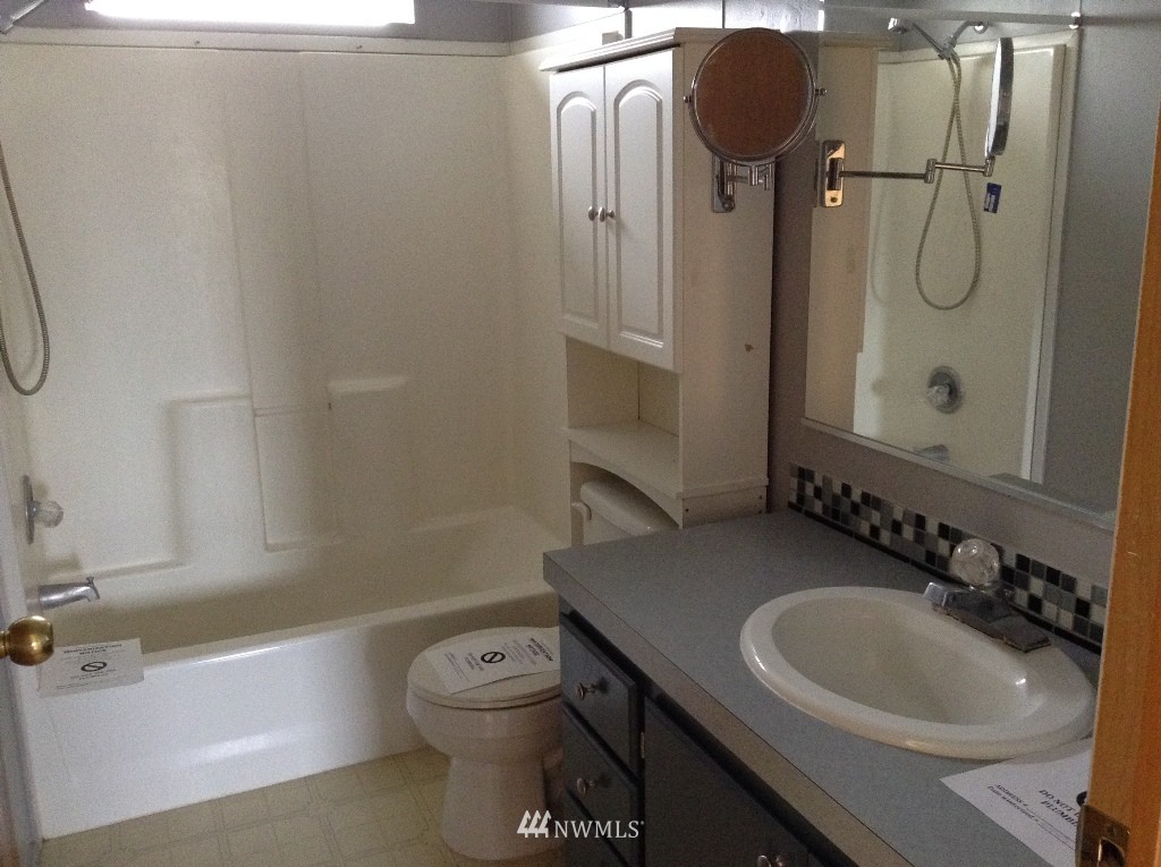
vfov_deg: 42.8
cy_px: 434
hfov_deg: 55.4
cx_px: 580
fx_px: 1105
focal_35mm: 33
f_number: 2.4
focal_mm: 3.3
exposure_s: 1/24
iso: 200
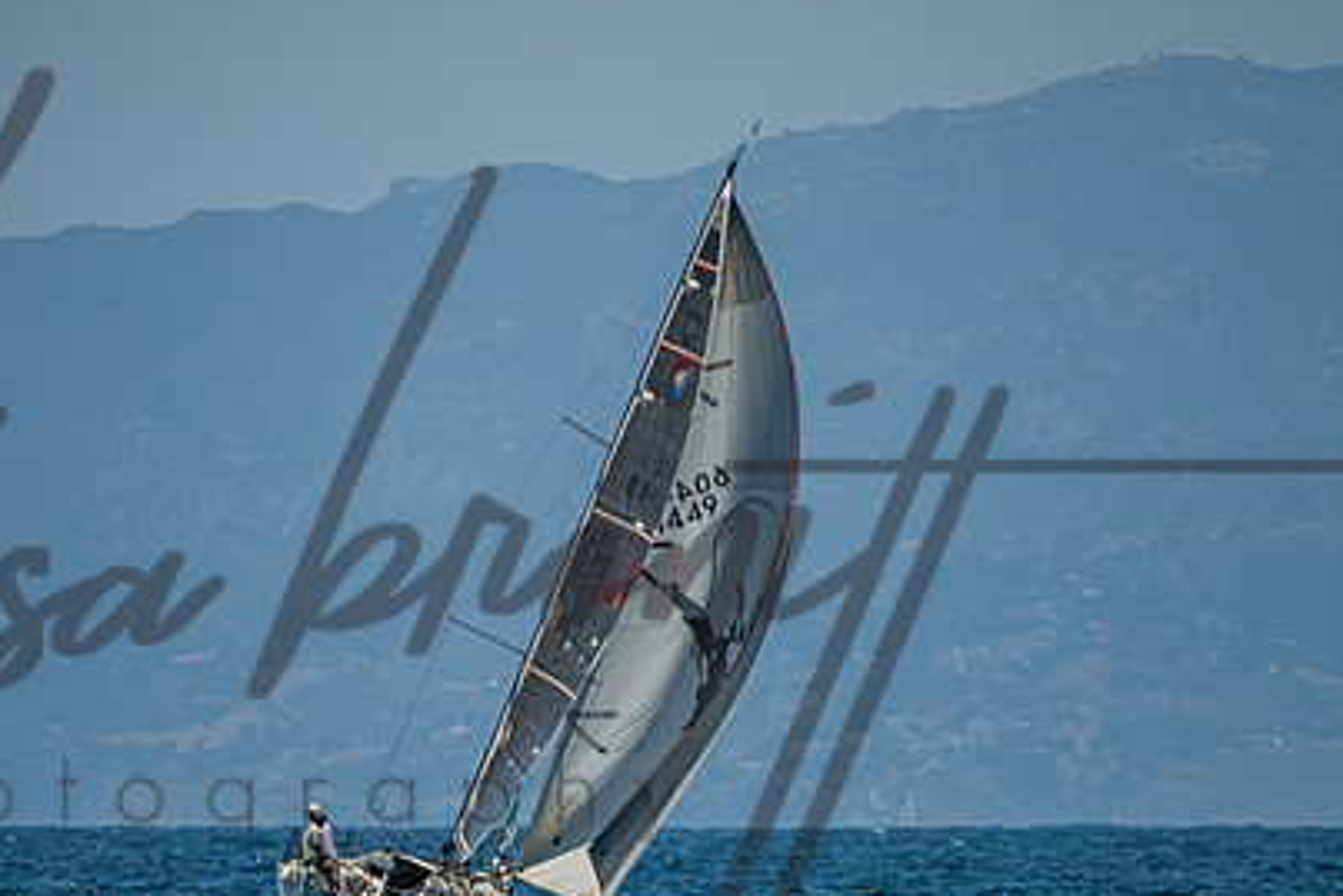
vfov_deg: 1.9
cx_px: 624
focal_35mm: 728
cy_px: 633
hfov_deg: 2.8
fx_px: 27167
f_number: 5.6
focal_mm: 400
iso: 320
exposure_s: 1/1600
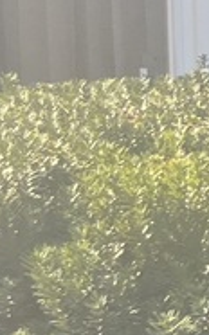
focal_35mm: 213
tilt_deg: -8.7
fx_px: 1944
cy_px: 389
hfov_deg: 5.0
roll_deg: -1.3
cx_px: 1050
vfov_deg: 9.7
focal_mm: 5.1
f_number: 1.6
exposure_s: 1/457
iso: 50
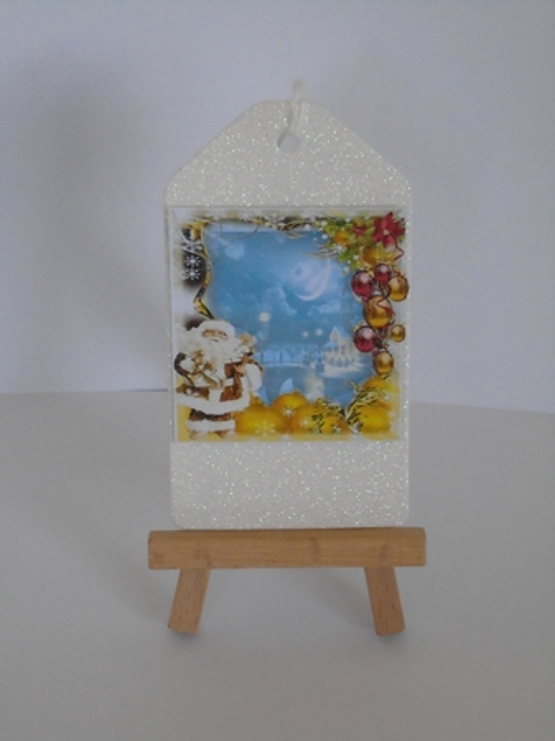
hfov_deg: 15.9
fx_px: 1990
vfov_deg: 21.1
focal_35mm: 93
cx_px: 278
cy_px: 370
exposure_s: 1/40
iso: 800
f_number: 5.1
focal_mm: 16.4
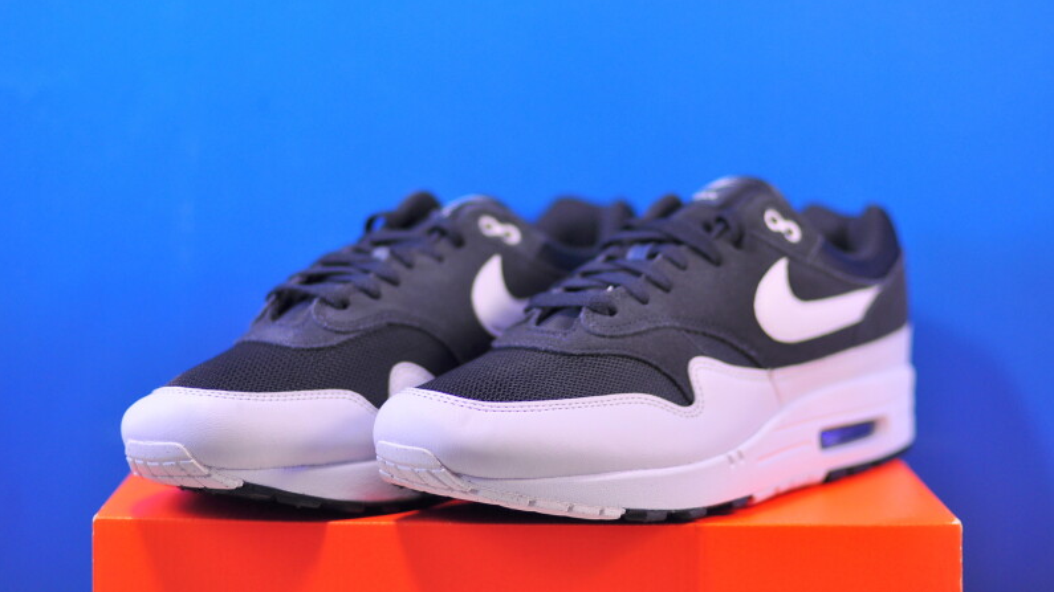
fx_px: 2208
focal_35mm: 79
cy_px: 243
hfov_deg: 26.9
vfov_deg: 15.3
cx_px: 525
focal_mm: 50
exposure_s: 1/320
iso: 250
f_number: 2
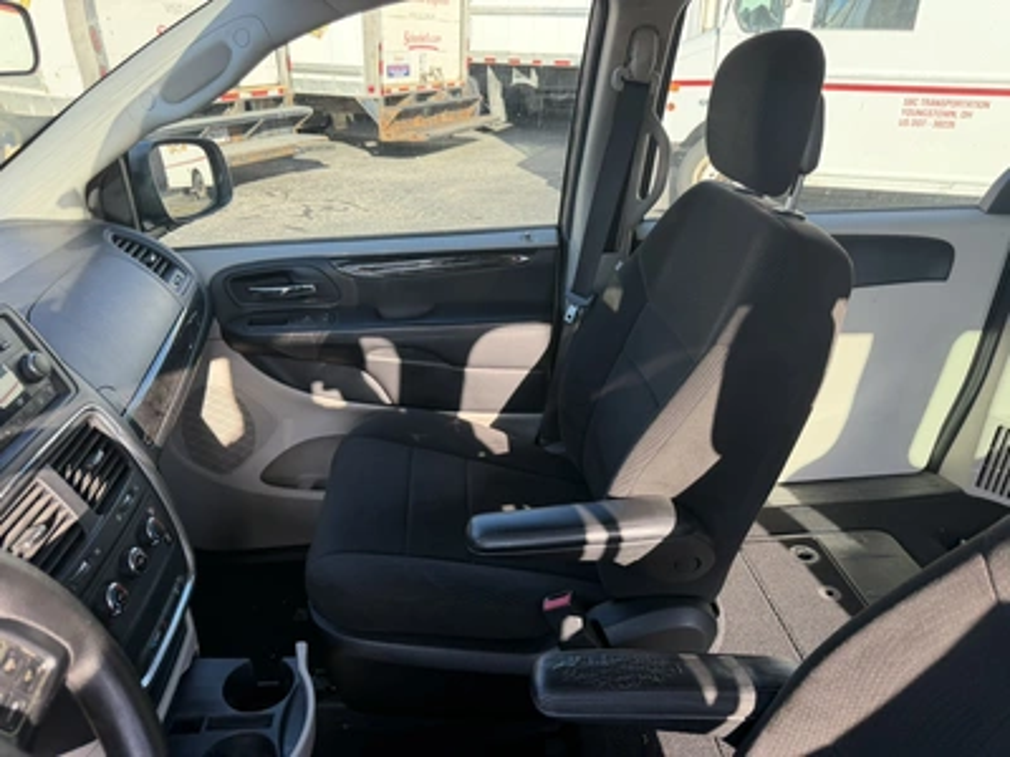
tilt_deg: -27.7
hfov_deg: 71.6
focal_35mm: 24
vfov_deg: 56.8
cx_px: 505
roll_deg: -1.7
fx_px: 700
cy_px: 378
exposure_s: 1/612
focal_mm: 6.76
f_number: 1.78
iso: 100
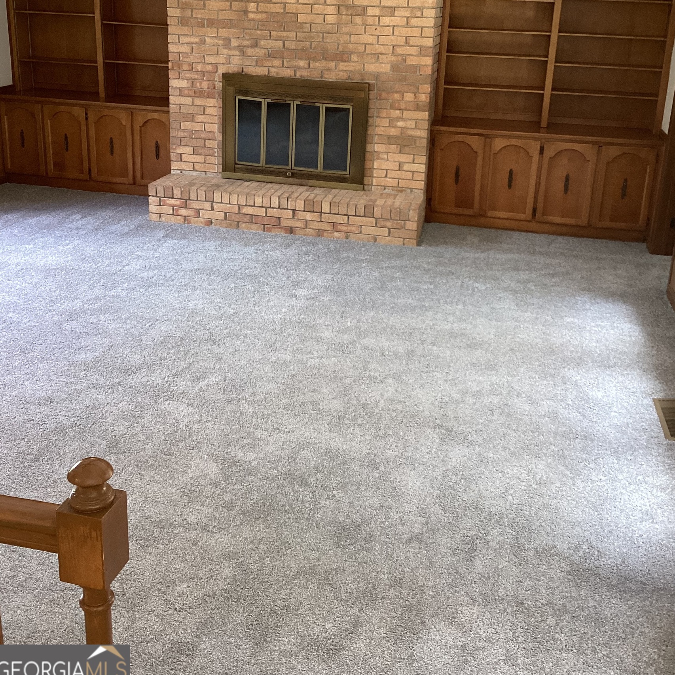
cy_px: 234
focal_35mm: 37
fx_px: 816
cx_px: 336
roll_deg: -1.1
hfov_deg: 44.9
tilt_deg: -16.3
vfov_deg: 44.4
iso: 125
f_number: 2.4
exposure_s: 1/60
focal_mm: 3.3
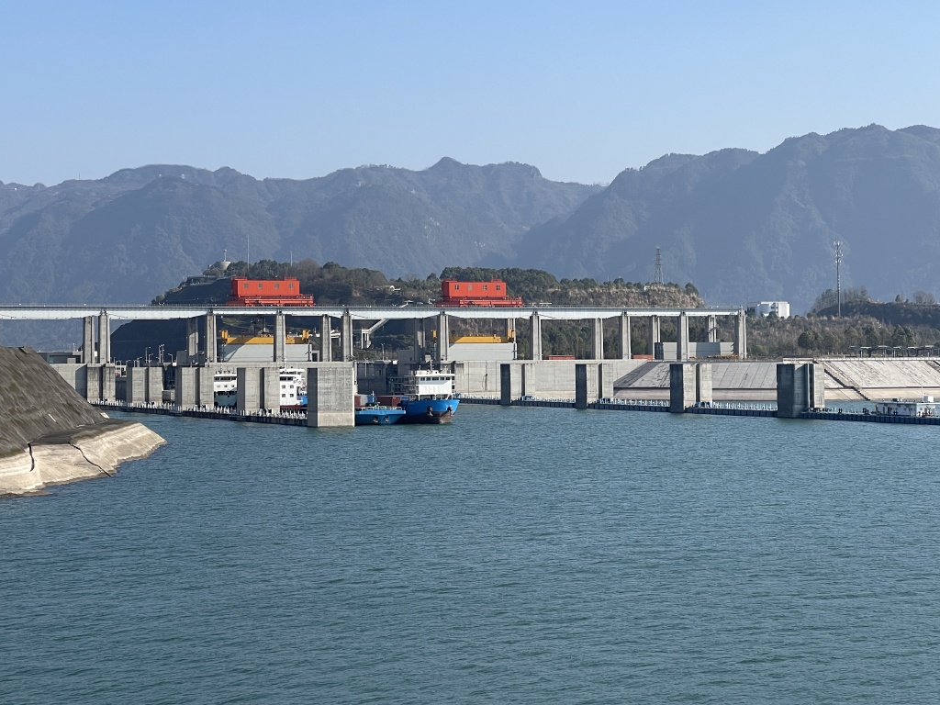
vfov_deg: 19.6
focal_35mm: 75
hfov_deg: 26.0
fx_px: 2037
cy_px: 310
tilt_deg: +0.9
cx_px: 426
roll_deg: +0.3
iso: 20
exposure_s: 1/1233
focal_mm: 7.5
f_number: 2.2
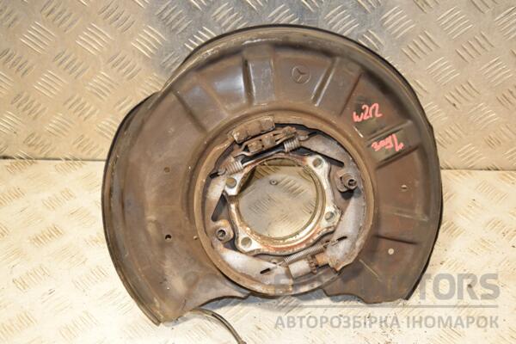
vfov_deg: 28.1
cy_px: 172
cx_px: 258
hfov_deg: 41.1
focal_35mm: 48
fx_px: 688
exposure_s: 1/160
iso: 800
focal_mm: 32
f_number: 5
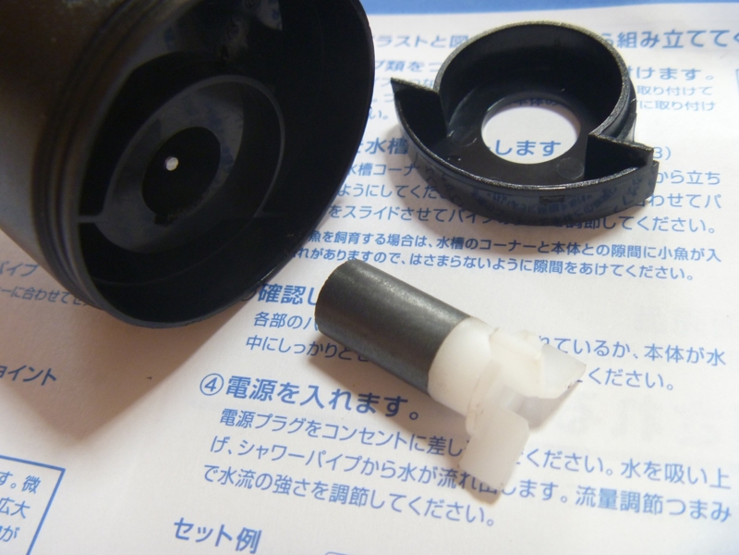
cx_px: 370
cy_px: 278
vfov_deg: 40.7
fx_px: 747
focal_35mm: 35
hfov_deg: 52.6
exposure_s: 1/8
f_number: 3.5
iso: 200
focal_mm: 6.3
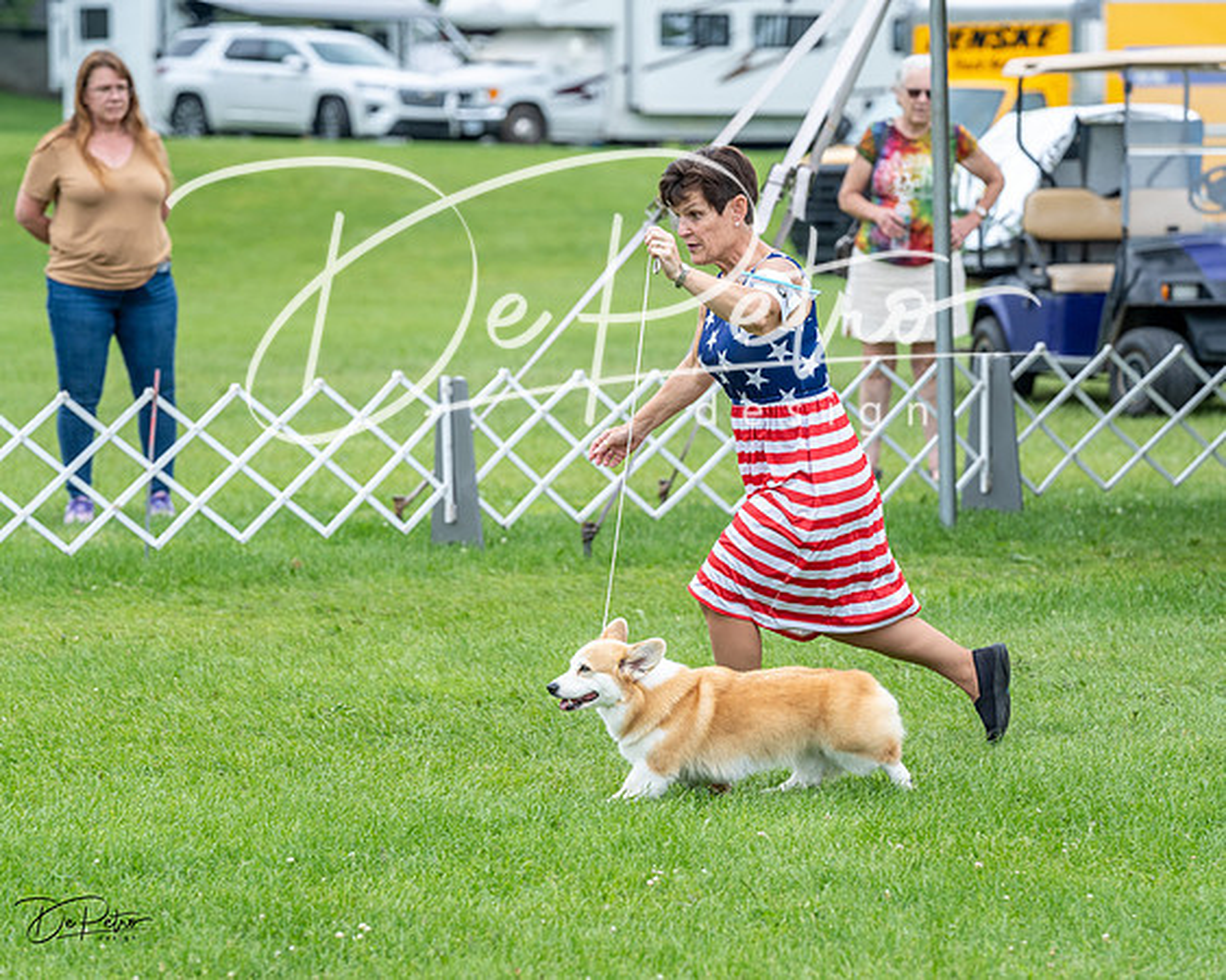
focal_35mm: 178
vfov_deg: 8.7
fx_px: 6454
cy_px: 490
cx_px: 613
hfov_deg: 10.9
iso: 400
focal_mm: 158
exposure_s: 1/800
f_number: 5
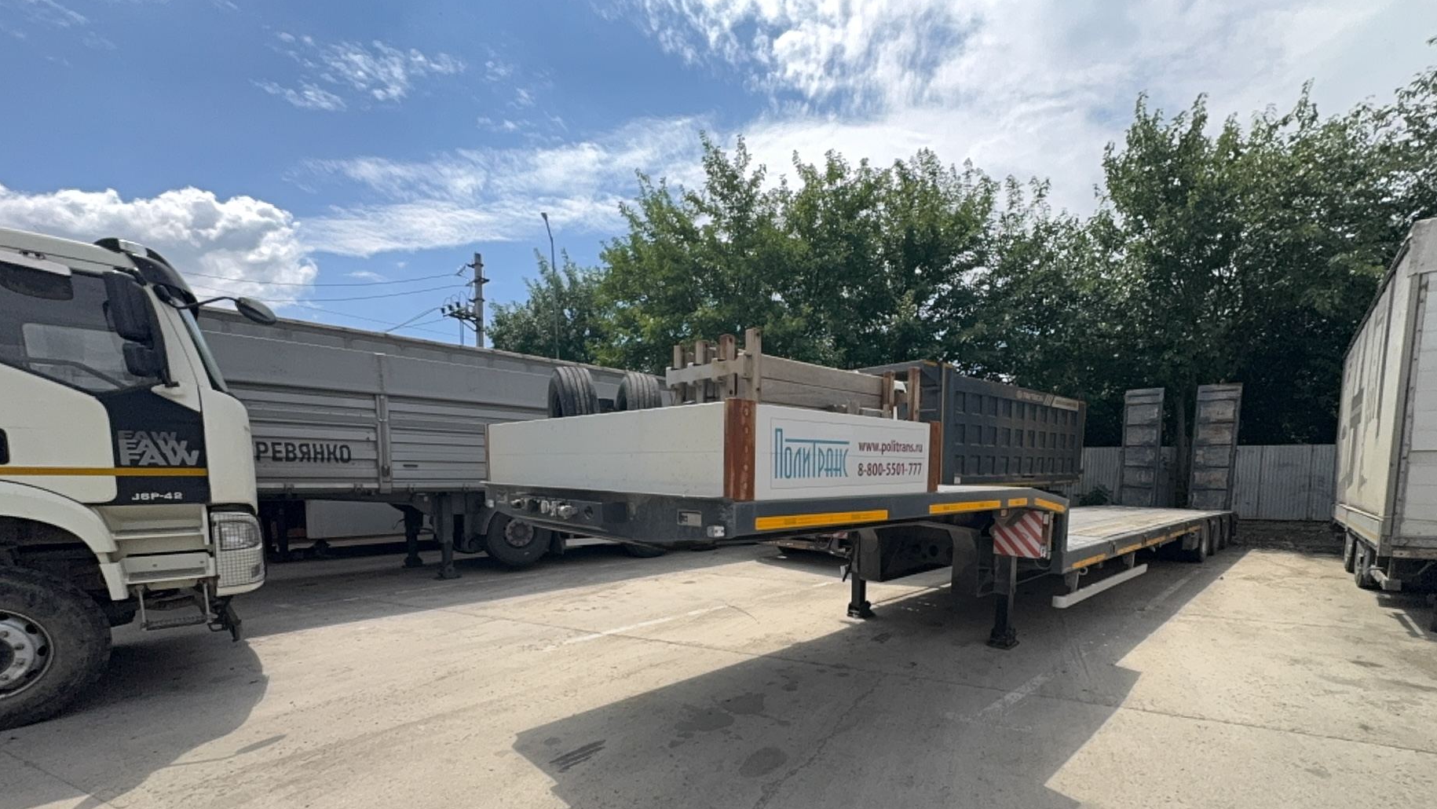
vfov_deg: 65.4
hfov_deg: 99.3
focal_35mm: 16
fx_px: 610
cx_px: 751
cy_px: 536
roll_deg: +1.2
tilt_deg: -5.2
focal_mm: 2.22
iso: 32
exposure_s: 1/2545
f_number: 2.2
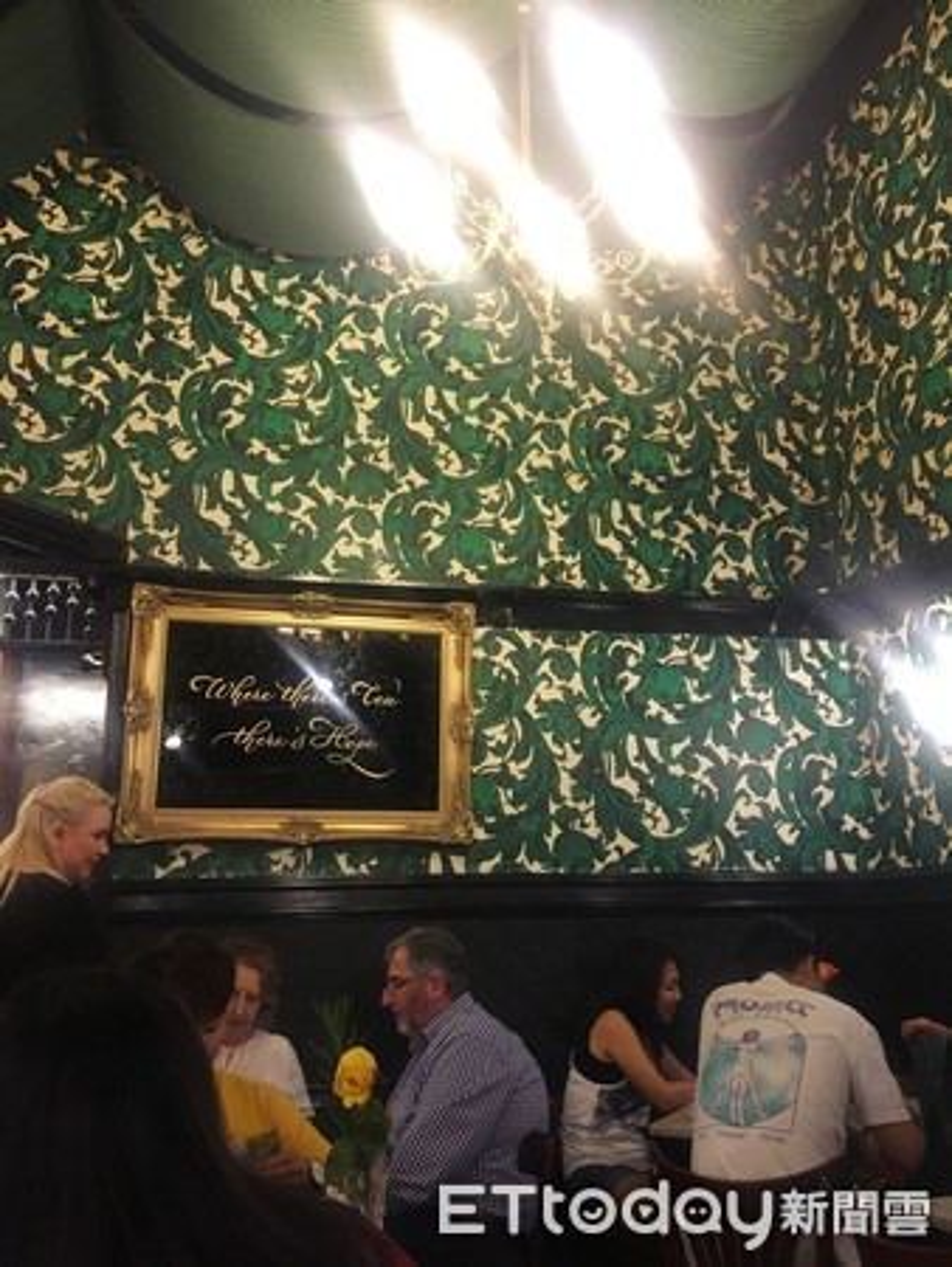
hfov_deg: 48.3
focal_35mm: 29
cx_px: 476
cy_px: 634
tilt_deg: +16.2
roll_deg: +1.2
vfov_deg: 61.6
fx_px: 1062
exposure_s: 1/33
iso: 200
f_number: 2.2
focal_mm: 4.15
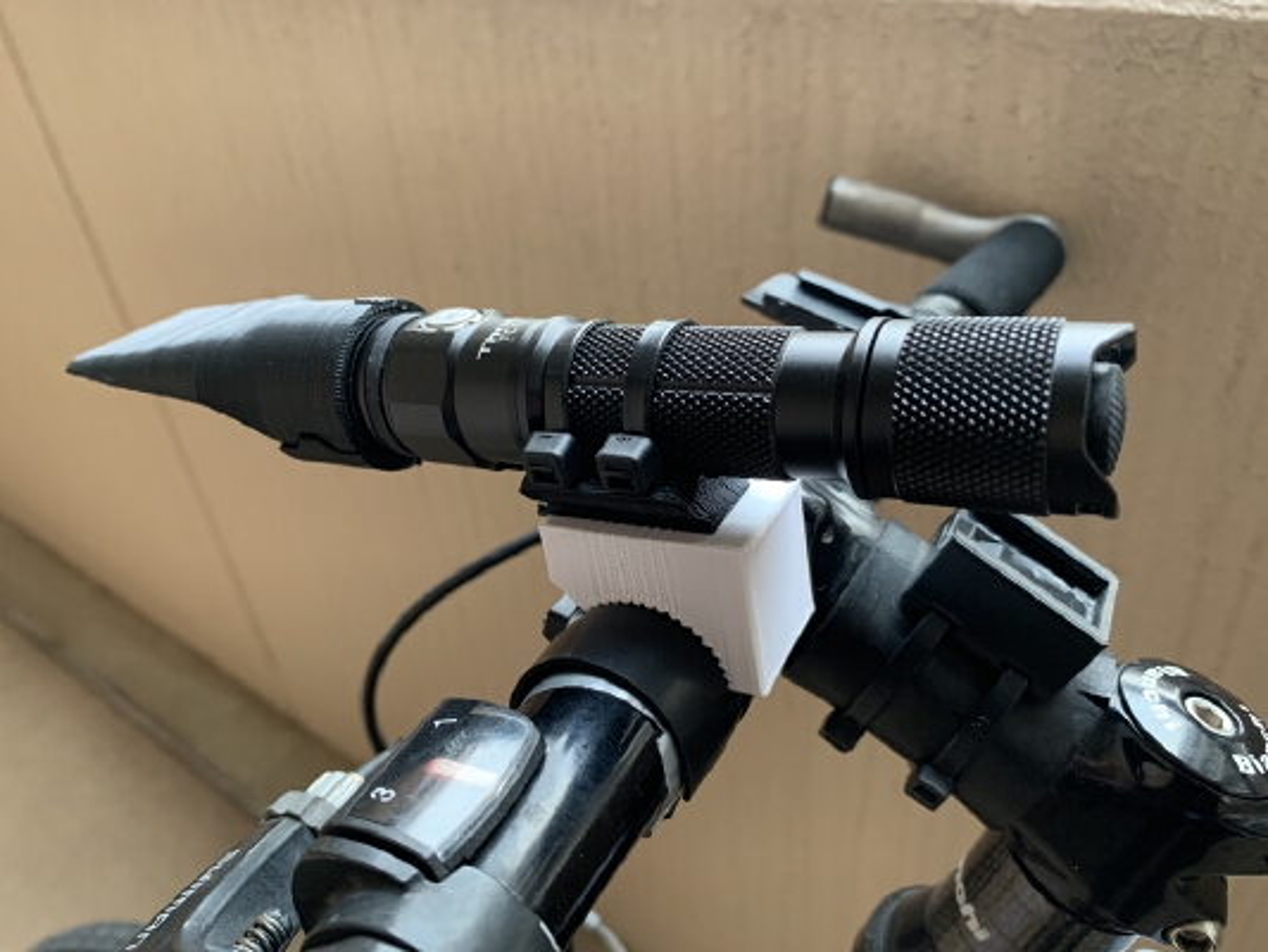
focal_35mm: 26
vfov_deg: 53.1
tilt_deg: -36.1
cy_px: 476
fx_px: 953
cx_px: 634
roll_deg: +5.2
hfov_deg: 67.3
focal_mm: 4.25
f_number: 1.8
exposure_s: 1/60
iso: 200
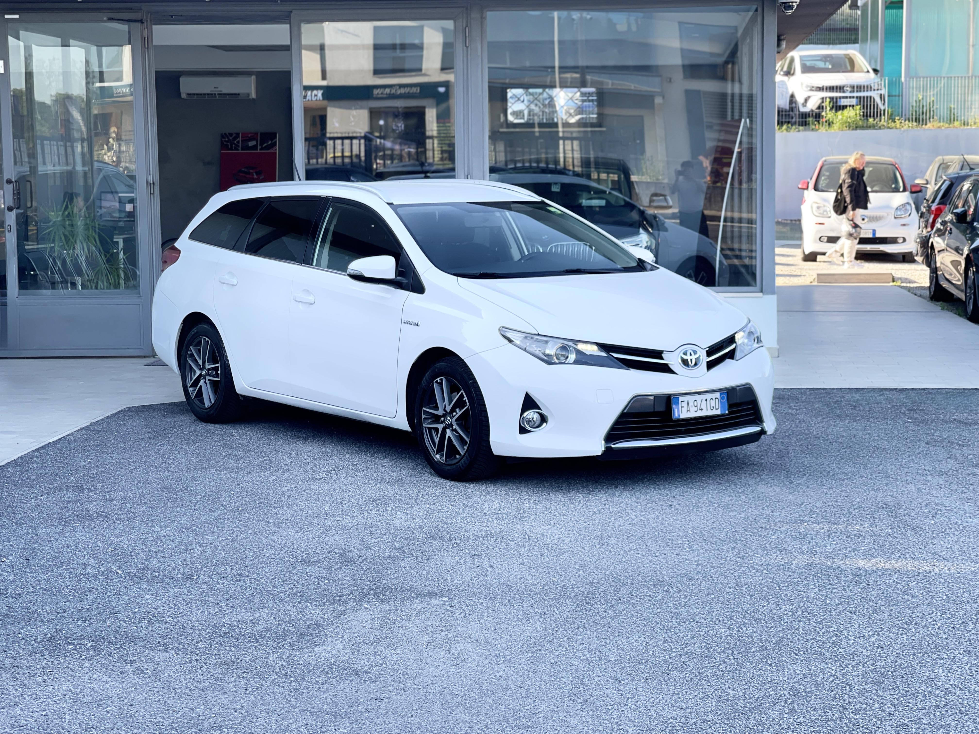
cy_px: 367
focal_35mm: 64
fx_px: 1810
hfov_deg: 30.3
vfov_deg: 22.9
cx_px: 490
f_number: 2.2
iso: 20
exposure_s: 1/121
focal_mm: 7.5
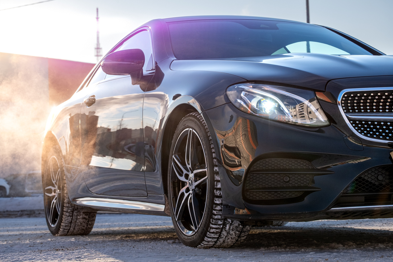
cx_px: 196
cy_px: 131
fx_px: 1037
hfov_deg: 21.5
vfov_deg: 14.4
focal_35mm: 95
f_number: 6.4
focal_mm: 63.2
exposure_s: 1/500
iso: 320
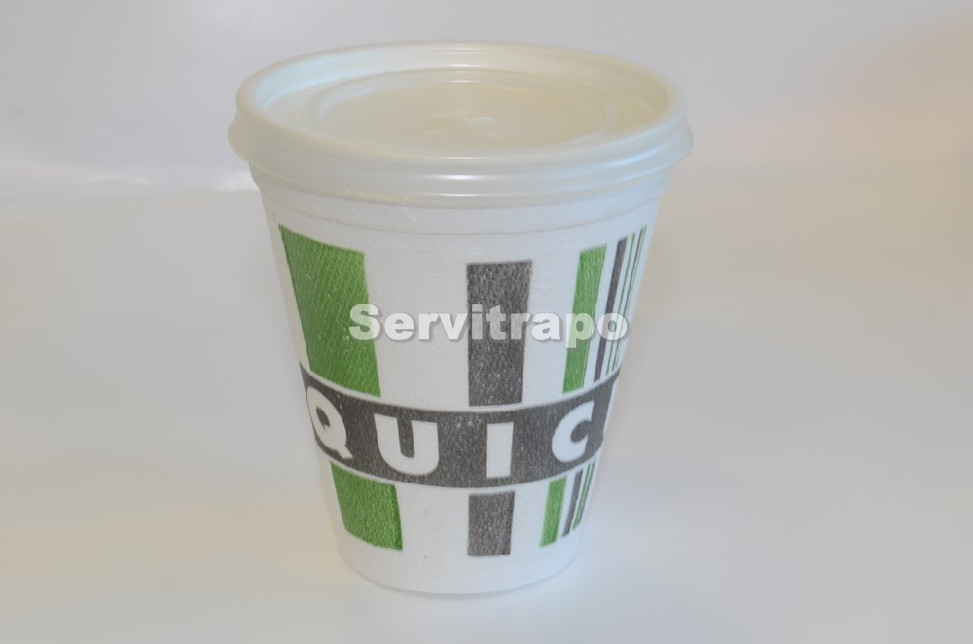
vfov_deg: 18.8
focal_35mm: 72
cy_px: 322
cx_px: 486
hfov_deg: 28.1
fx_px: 1942
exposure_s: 1/4
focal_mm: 48
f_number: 20
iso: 200
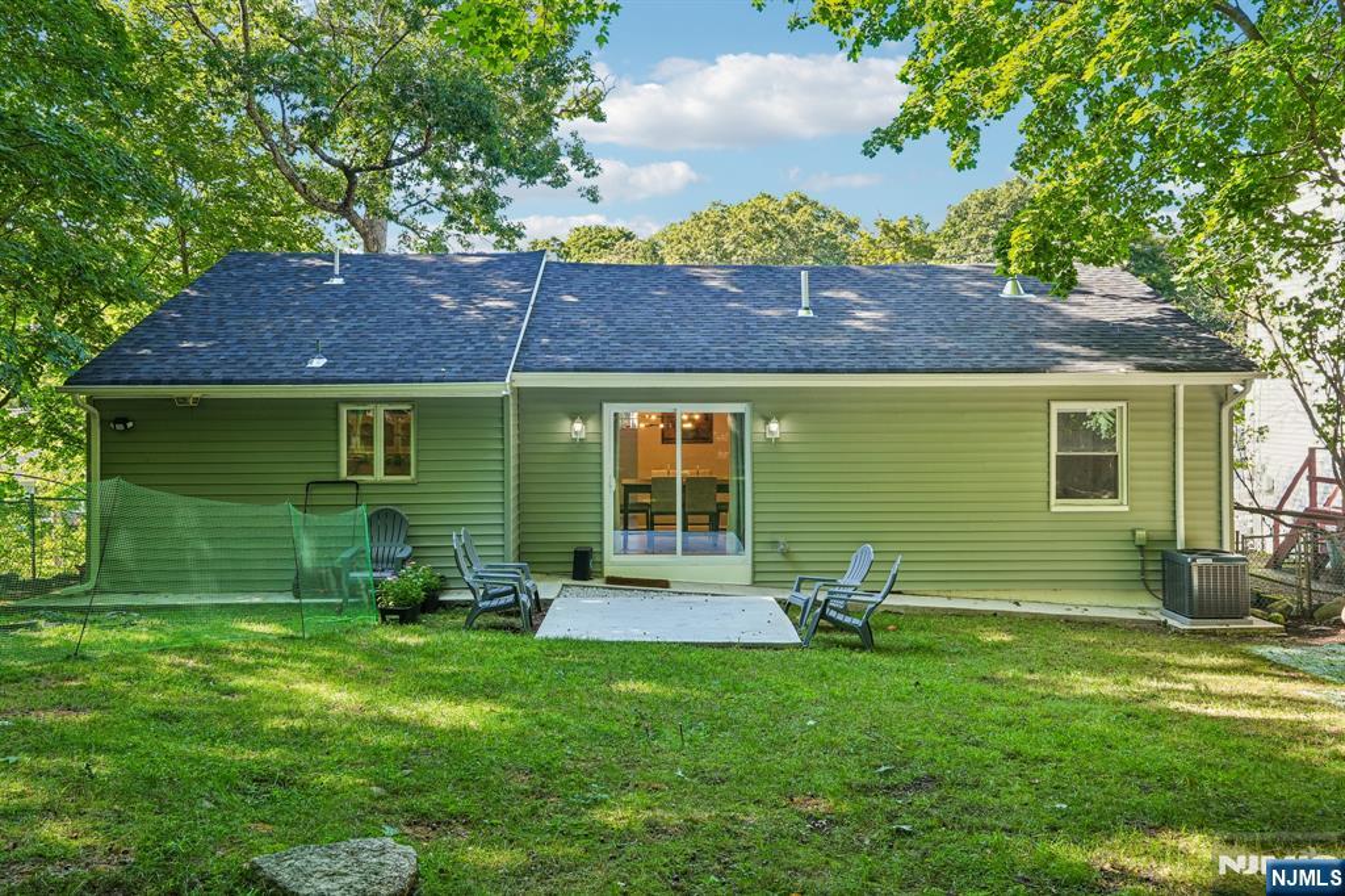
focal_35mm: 28
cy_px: 448
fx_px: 1064
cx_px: 672
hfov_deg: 64.6
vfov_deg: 45.6
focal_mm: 28.5
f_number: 8
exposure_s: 1/30
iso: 250
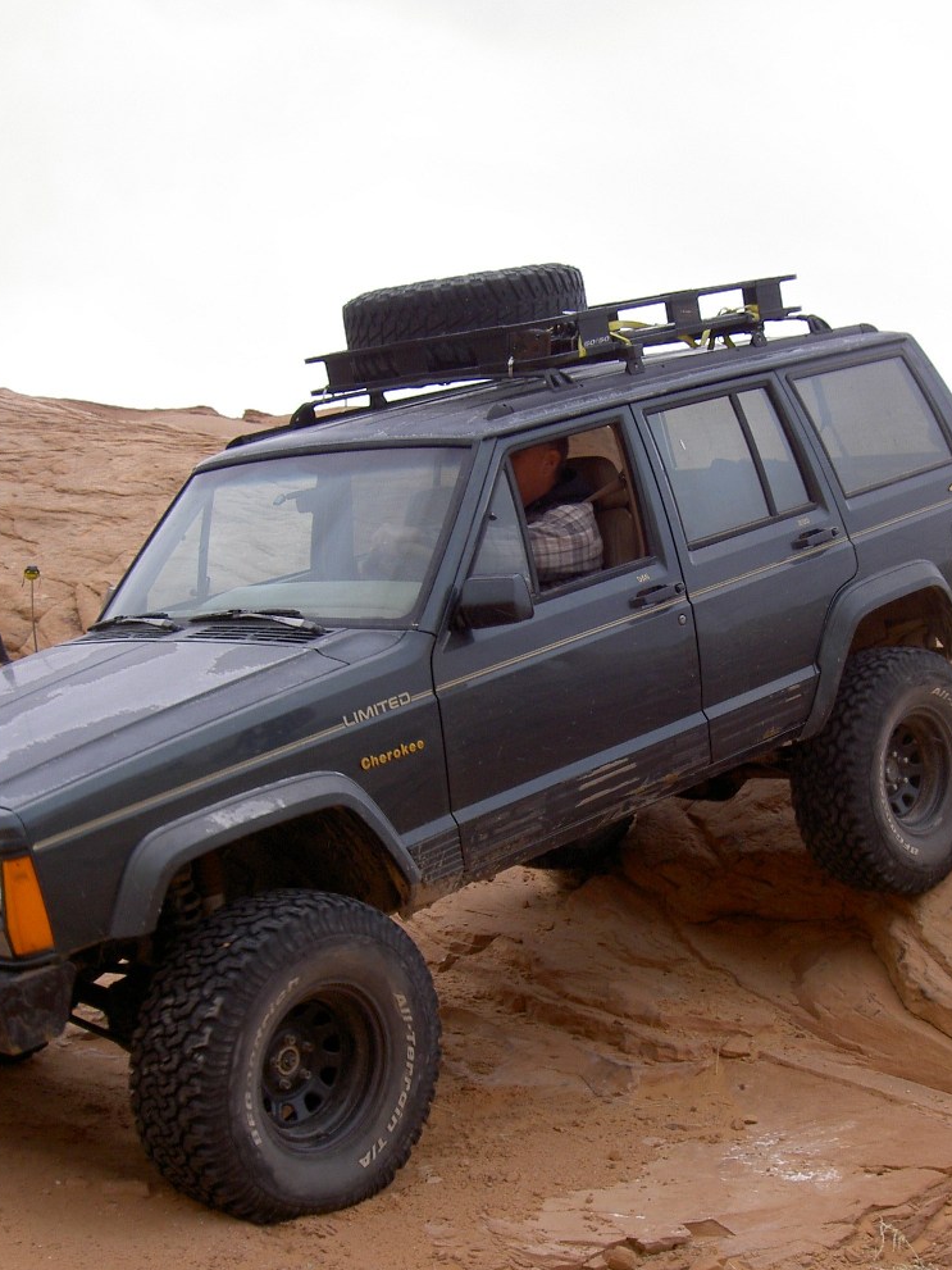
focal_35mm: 51
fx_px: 1871
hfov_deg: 28.5
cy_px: 727
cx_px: 583
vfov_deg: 37.4
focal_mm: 8
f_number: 4.7
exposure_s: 1/100
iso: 100
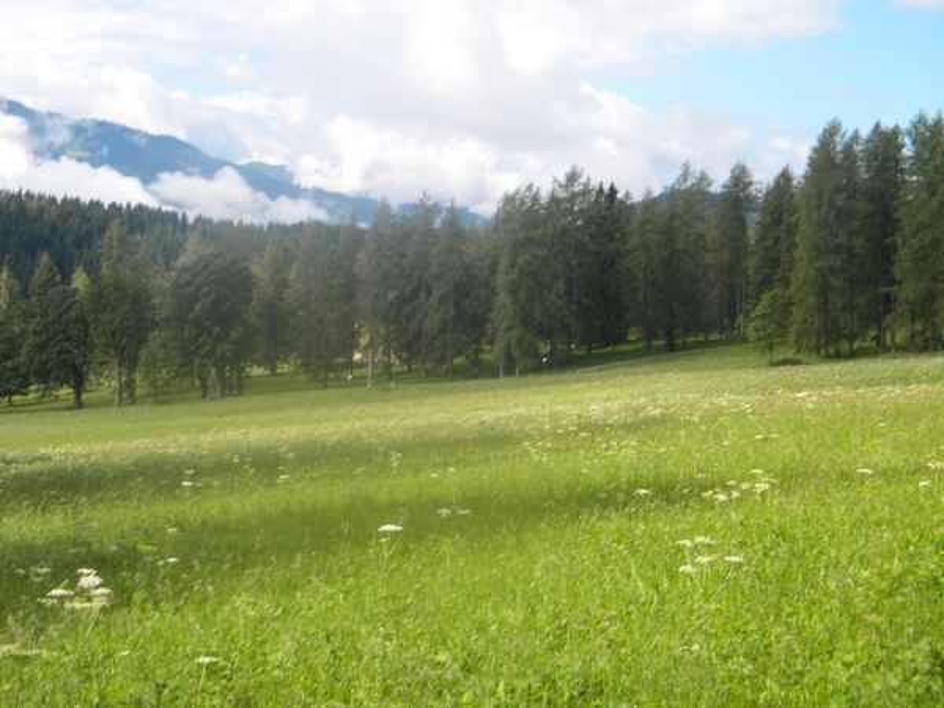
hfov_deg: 34.3
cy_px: 354
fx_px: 1527
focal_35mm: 56
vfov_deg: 26.1
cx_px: 472
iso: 80
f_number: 4.1
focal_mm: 10.1
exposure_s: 1/479
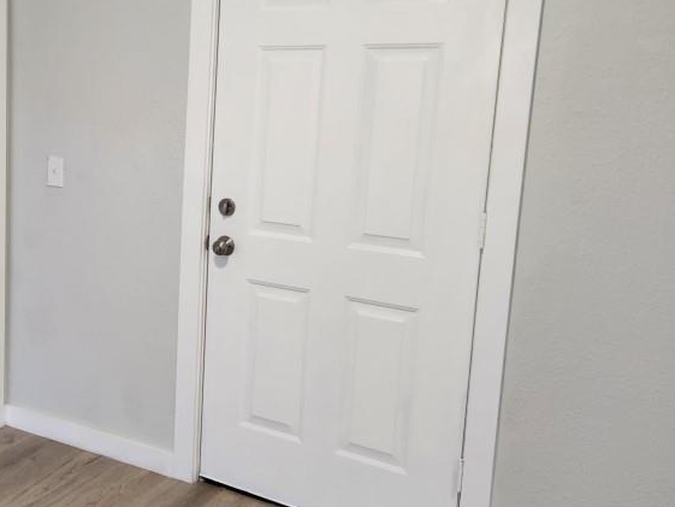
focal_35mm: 42
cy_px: 235
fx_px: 819
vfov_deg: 34.3
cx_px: 111
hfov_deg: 42.3
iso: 320
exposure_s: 1/120
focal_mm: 5.4
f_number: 1.8
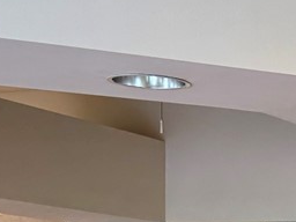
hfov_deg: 12.5
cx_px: 445
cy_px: 345
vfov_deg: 9.6
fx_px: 1283
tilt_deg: -1.4
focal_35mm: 150
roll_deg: -1.1
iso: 200
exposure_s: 1/120
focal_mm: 6.76
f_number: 1.78
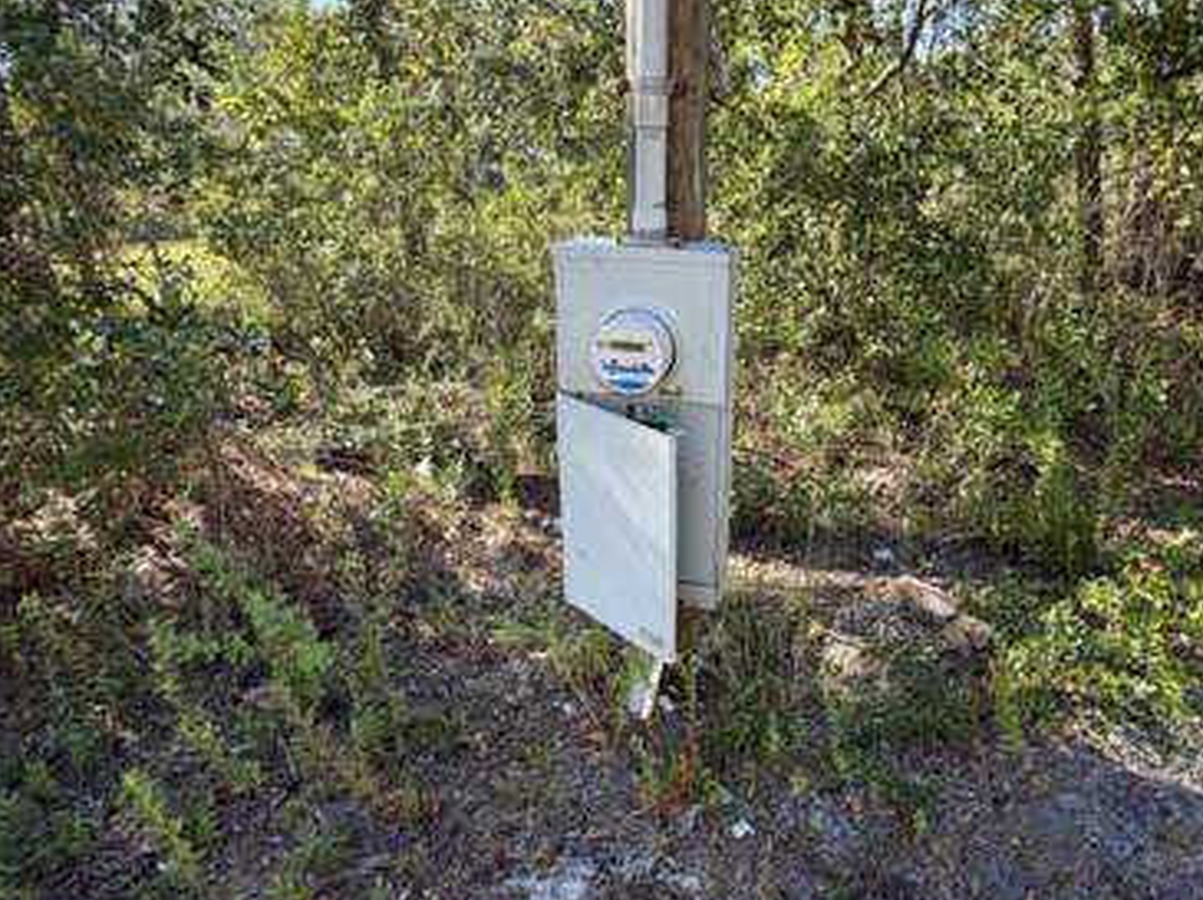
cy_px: 424
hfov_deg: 68.9
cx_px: 705
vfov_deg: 54.8
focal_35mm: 25
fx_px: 868
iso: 40
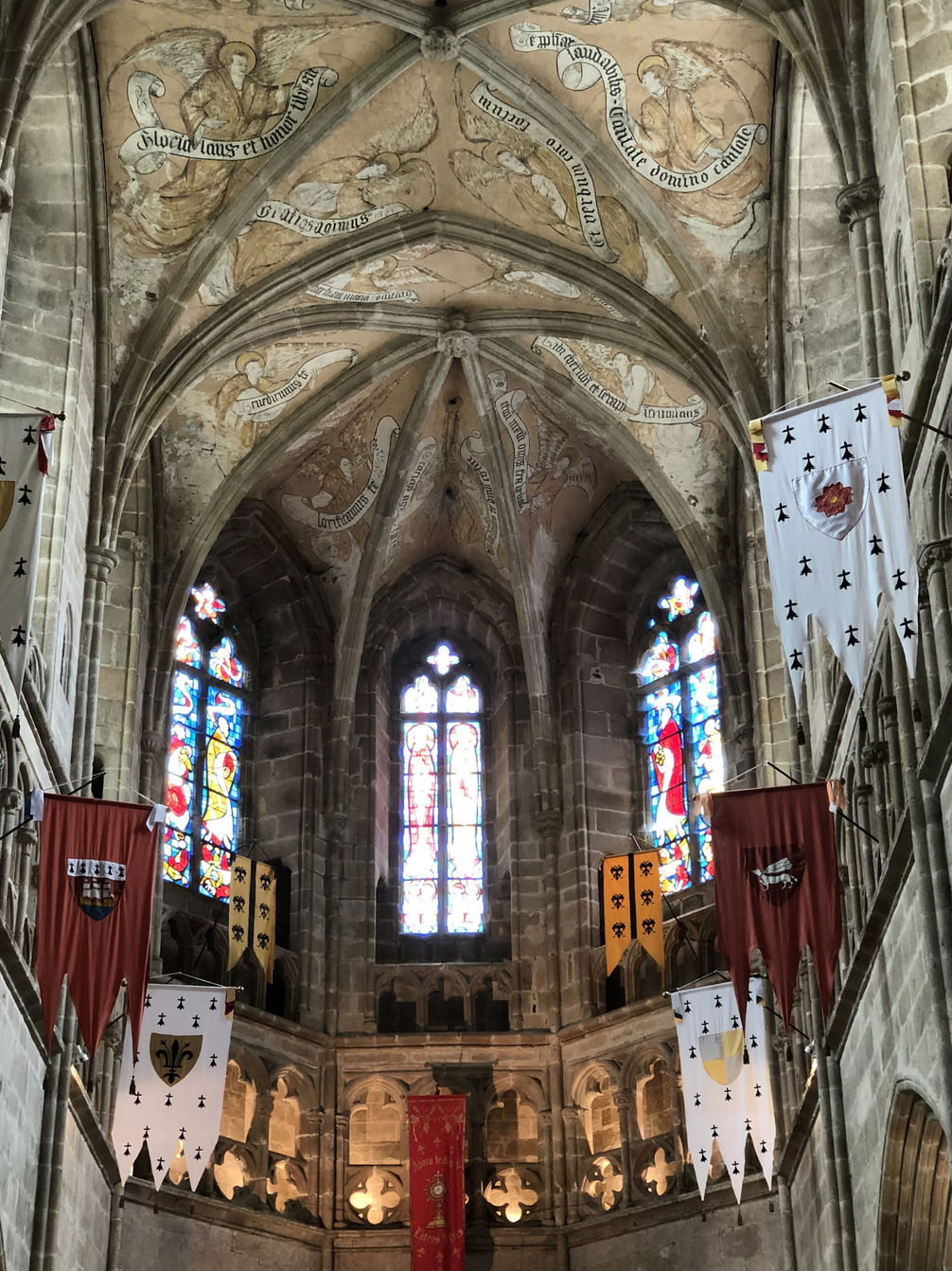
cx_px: 439
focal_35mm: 62
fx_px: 2274
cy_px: 690
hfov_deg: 23.6
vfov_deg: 31.2
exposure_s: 1/33
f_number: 2.4
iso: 80
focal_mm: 6
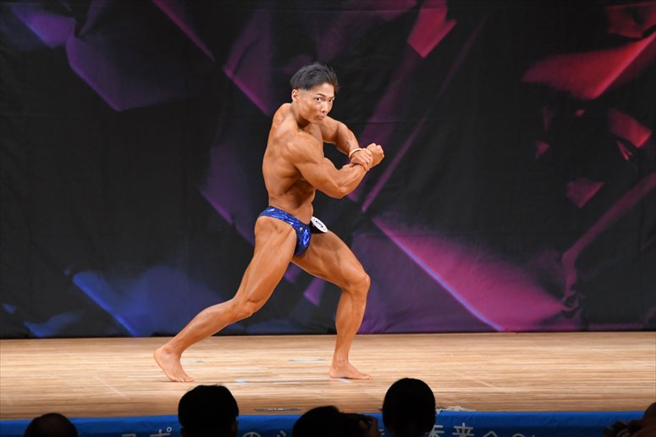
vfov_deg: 4.8
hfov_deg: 7.2
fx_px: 5191
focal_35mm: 285
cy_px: 218
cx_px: 328
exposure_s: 1/400
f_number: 5.6
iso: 3200
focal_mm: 190
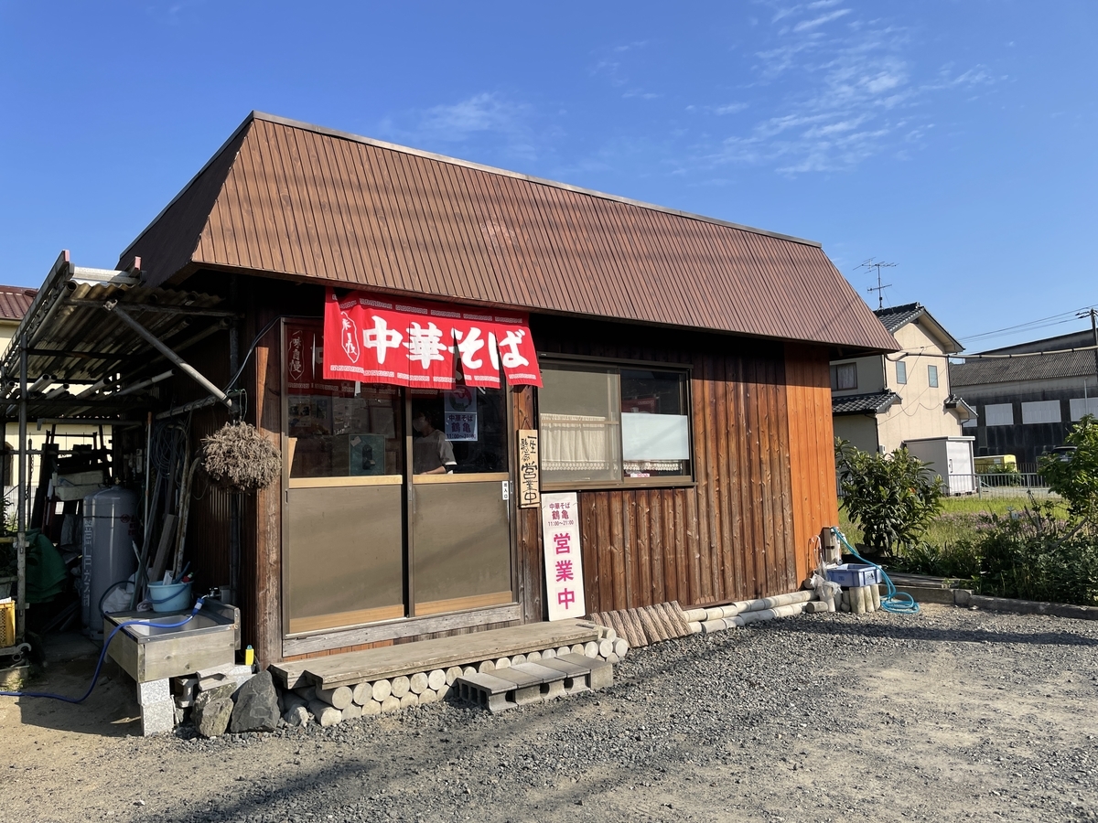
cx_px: 549
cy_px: 412
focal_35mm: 26
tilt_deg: +6.5
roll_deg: +0.8
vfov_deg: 53.1
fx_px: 825
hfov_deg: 67.3
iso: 32
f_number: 1.6
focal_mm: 4.2
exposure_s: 1/2959
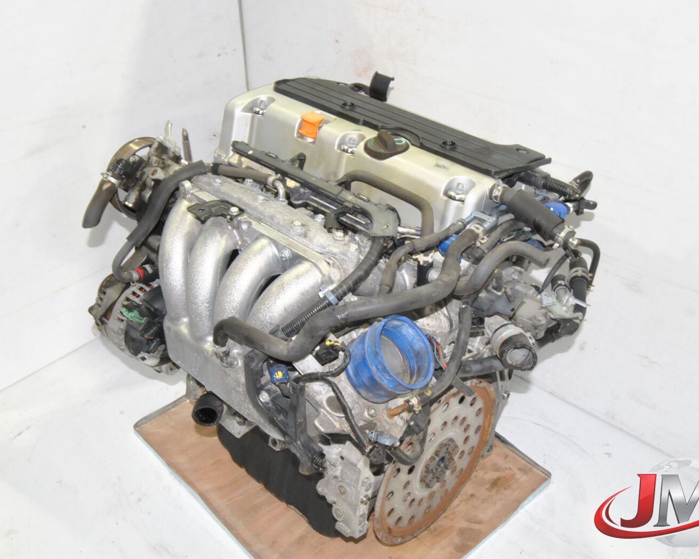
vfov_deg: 39.2
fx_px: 786
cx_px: 367
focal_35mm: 38
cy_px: 280
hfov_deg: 47.9
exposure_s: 1/8
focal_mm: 22
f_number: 22
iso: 800
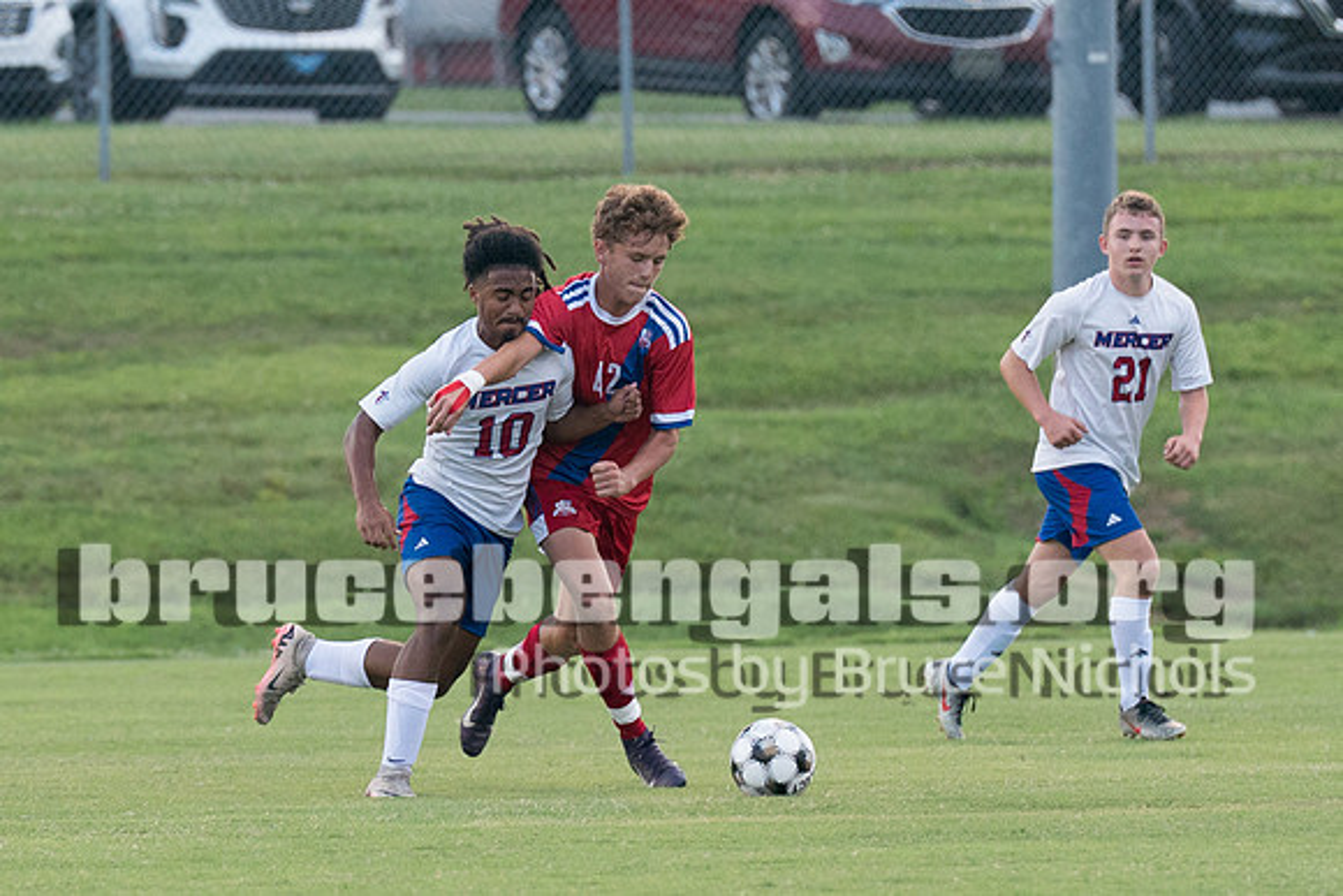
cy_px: 479
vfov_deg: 2.9
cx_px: 665
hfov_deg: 4.3
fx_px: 17792
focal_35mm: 477
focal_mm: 200
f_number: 3.5
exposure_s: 1/1250
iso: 1600
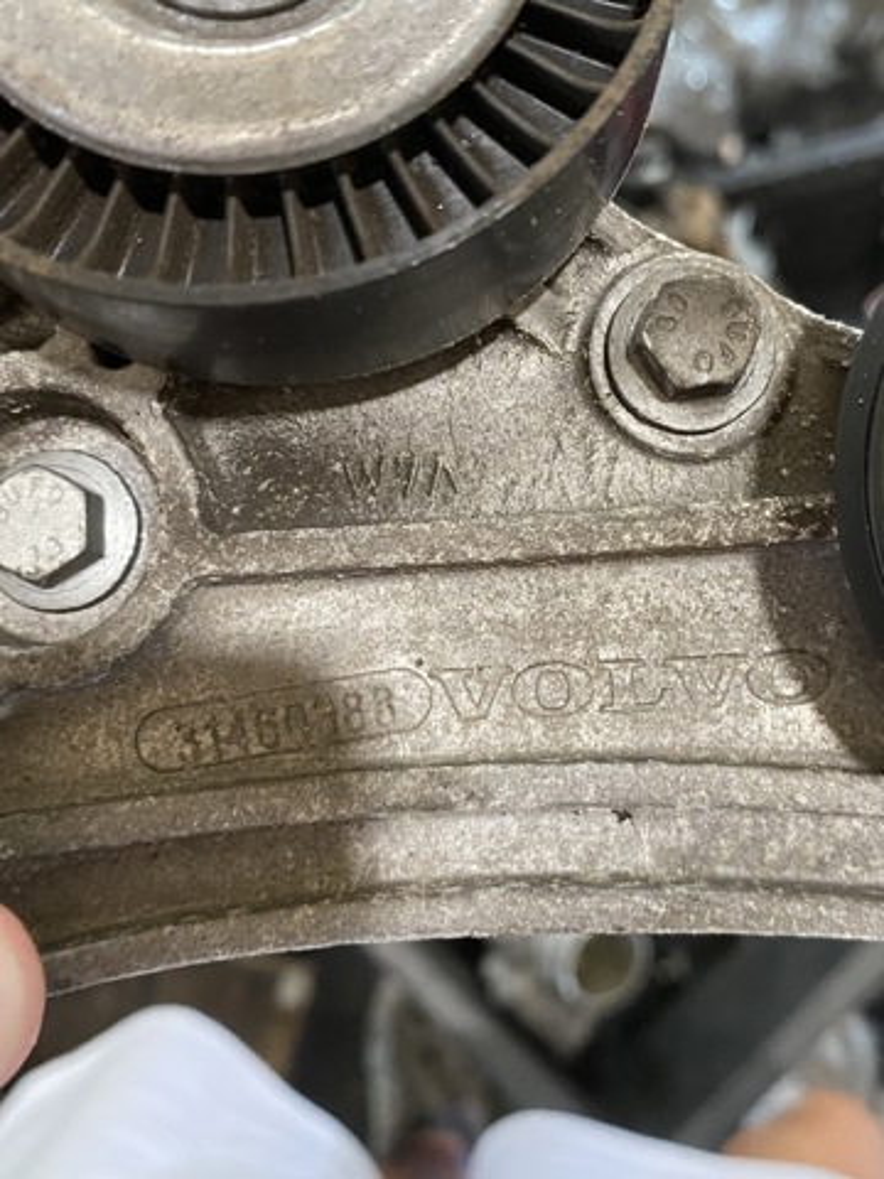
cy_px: 590
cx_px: 442
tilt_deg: -77.0
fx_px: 851
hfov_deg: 54.9
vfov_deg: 69.4
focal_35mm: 25
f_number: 1.8
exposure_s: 1/45
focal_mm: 4.25
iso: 500
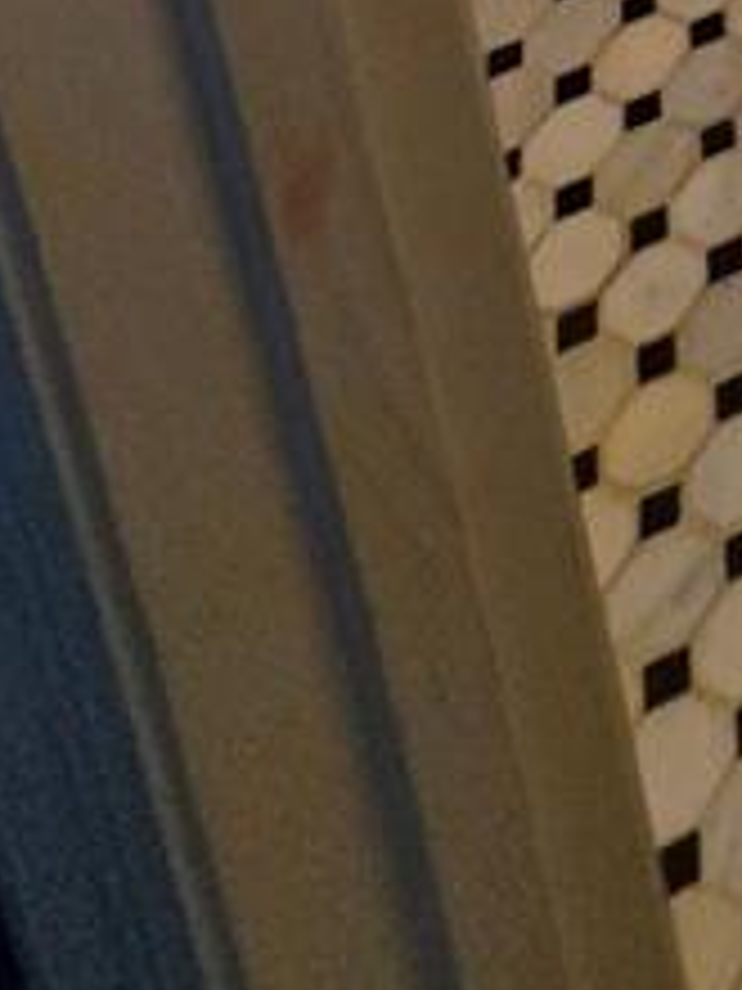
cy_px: -1530
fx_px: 2029
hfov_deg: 15.5
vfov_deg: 14.1
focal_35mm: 71
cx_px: 1578
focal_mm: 2.2
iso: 64
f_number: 1.9
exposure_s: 1/120
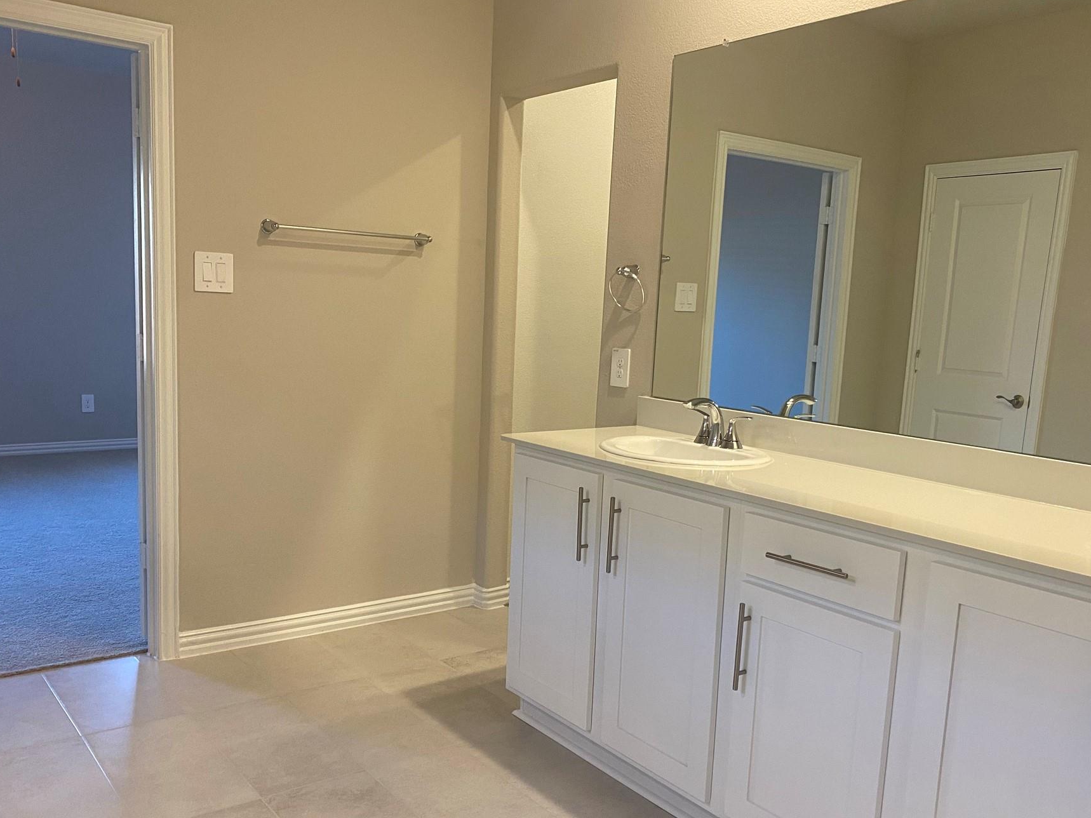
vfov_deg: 45.3
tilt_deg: -10.4
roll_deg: -2.0
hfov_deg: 58.4
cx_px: 551
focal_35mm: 31
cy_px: 462
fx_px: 977
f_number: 1.8
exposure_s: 1/60
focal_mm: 4.25
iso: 100
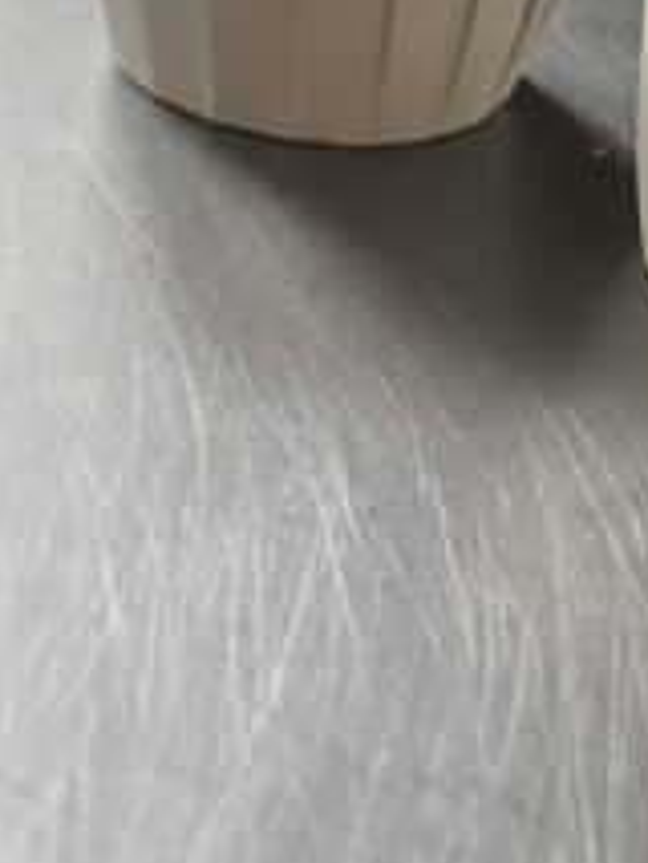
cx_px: 622
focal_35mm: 61
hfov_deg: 23.2
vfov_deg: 30.1
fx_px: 1521
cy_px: 61
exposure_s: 1/60
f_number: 1.8
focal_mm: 4.25
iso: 250
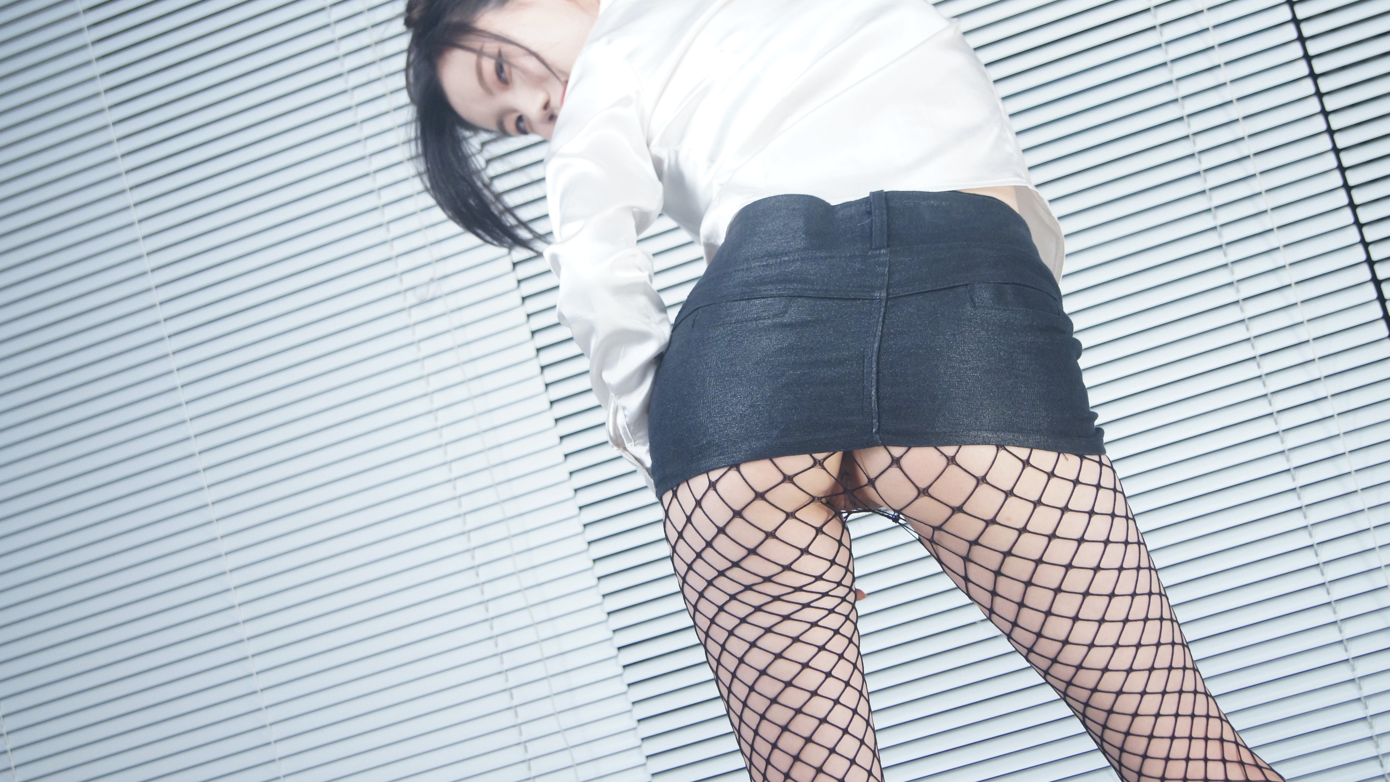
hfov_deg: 29.5
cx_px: 700
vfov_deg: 16.9
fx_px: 2636
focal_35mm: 72
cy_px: 329
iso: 800
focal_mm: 45
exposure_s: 1/125
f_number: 5.6
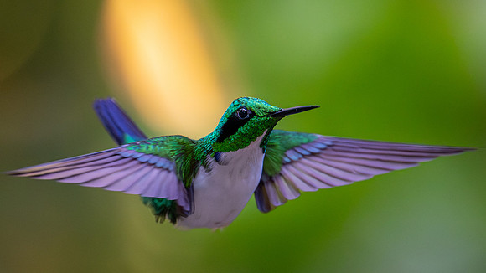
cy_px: 84
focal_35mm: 970
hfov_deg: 2.2
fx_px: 12504
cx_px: 214
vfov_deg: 1.3
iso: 6400
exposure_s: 1/2000
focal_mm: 400
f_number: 4.5
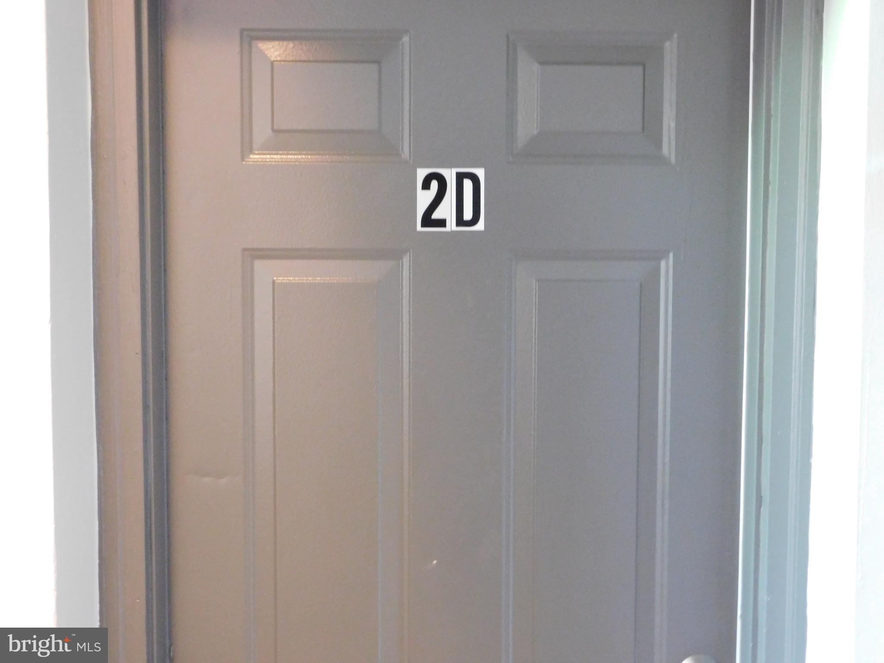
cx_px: 442
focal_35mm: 45
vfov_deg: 32.2
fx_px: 1149
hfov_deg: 42.1
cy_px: 332
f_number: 3.7
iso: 800
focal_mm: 8
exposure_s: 1/3
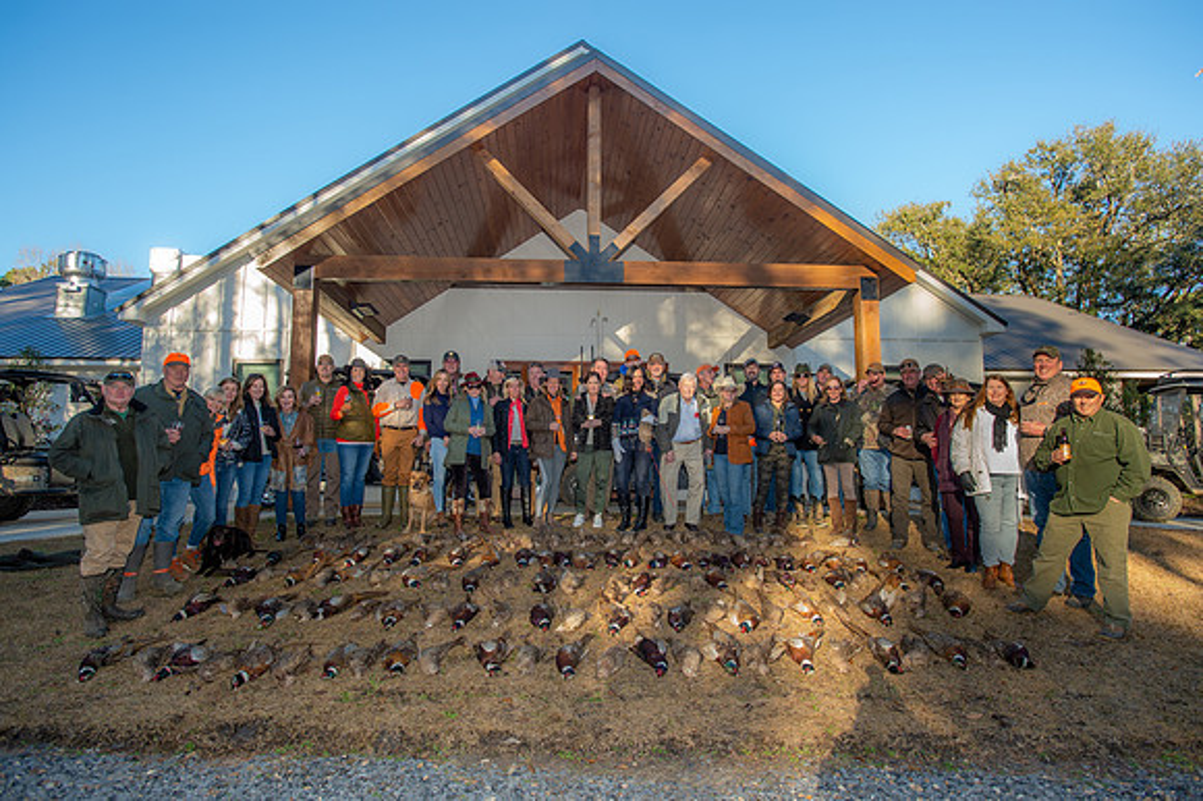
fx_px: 735
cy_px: 400
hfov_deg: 78.6
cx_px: 602
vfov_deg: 57.2
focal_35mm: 22
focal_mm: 22
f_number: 4.5
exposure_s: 1/160
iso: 160
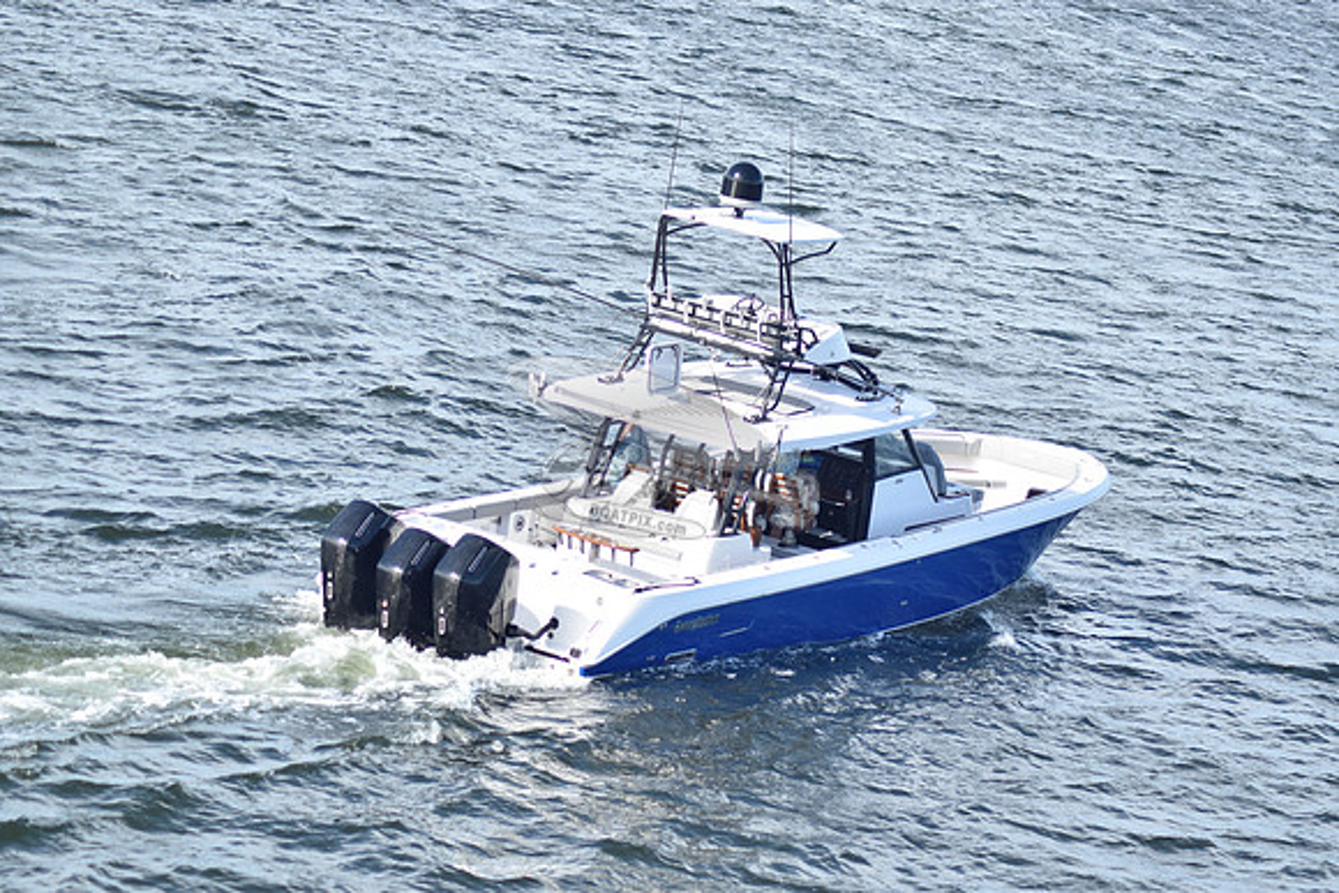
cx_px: 670
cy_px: 446
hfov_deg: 15.2
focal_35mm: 135
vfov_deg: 10.2
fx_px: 5022
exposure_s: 1/1000
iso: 400
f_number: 5.6
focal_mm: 90
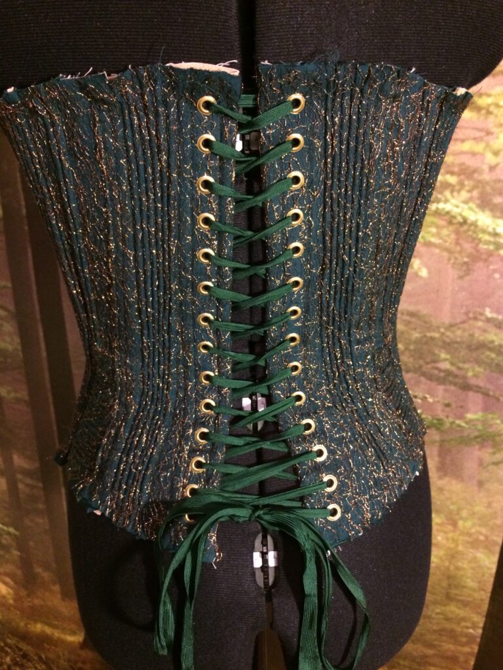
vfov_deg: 61.7
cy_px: 335
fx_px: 562
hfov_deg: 48.2
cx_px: 252
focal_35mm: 29
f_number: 2.2
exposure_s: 1/17
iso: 320
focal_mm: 4.15
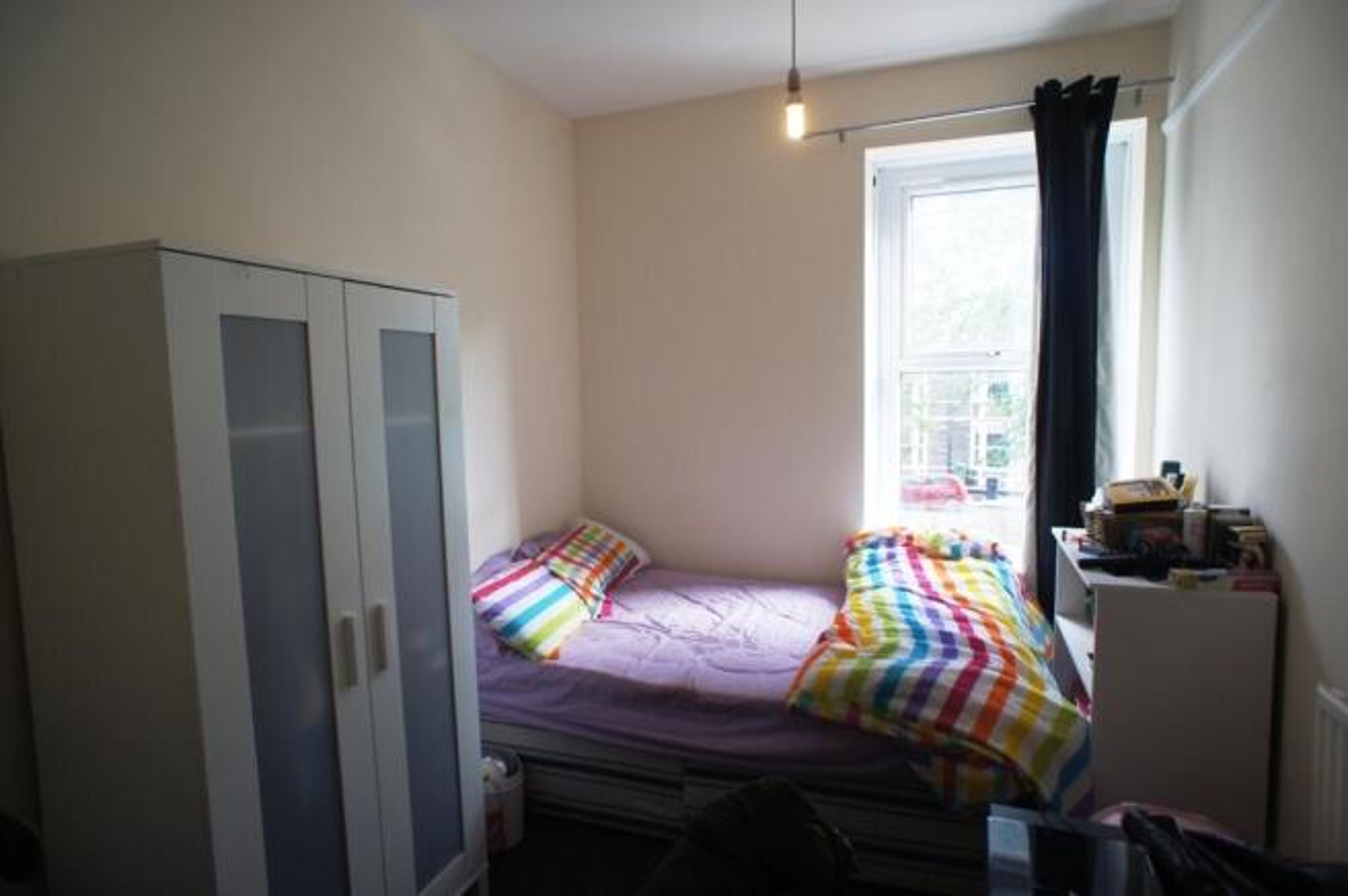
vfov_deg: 53.0
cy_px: 448
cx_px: 674
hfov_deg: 73.8
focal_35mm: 24
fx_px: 898
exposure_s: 1/50
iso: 200
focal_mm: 16
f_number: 3.5
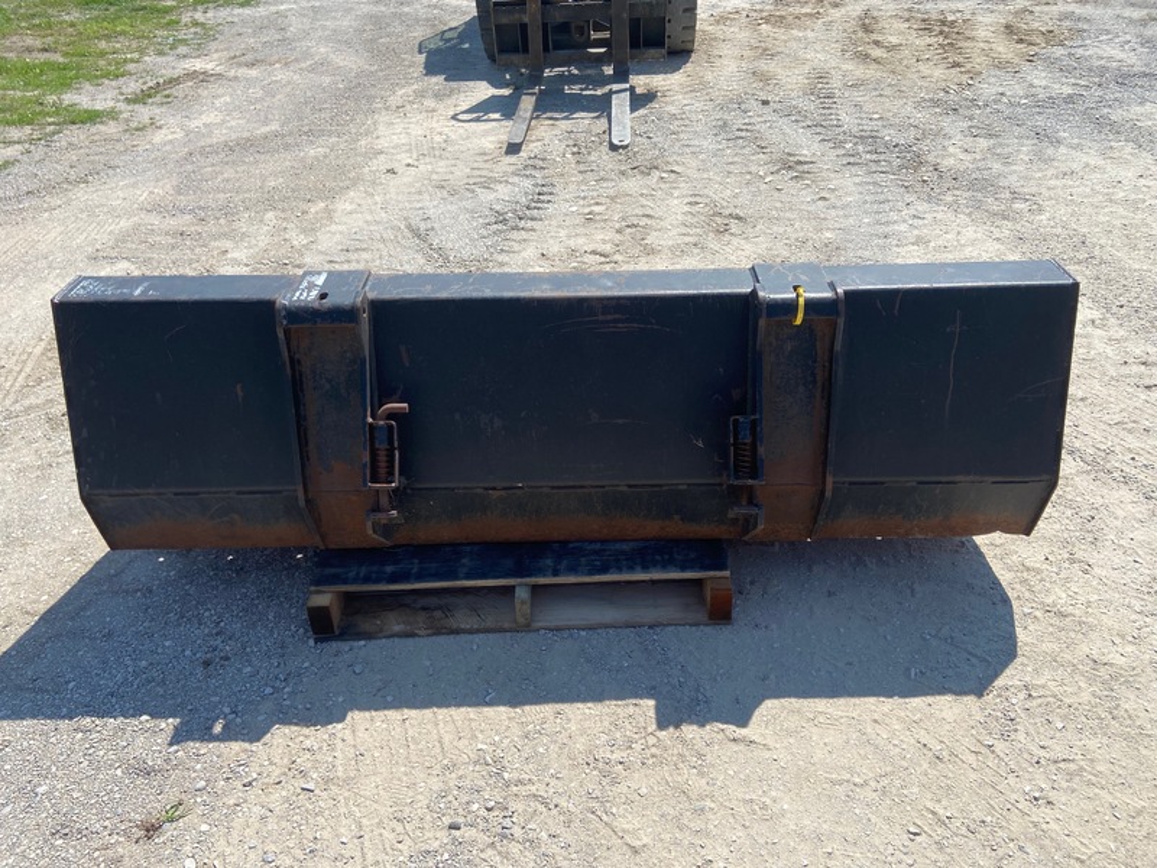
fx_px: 869
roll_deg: +1.4
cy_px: 434
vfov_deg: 53.1
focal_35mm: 26
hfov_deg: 67.3
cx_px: 578
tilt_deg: -32.1
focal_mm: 4.25
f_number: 1.8
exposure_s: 1/2183
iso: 32
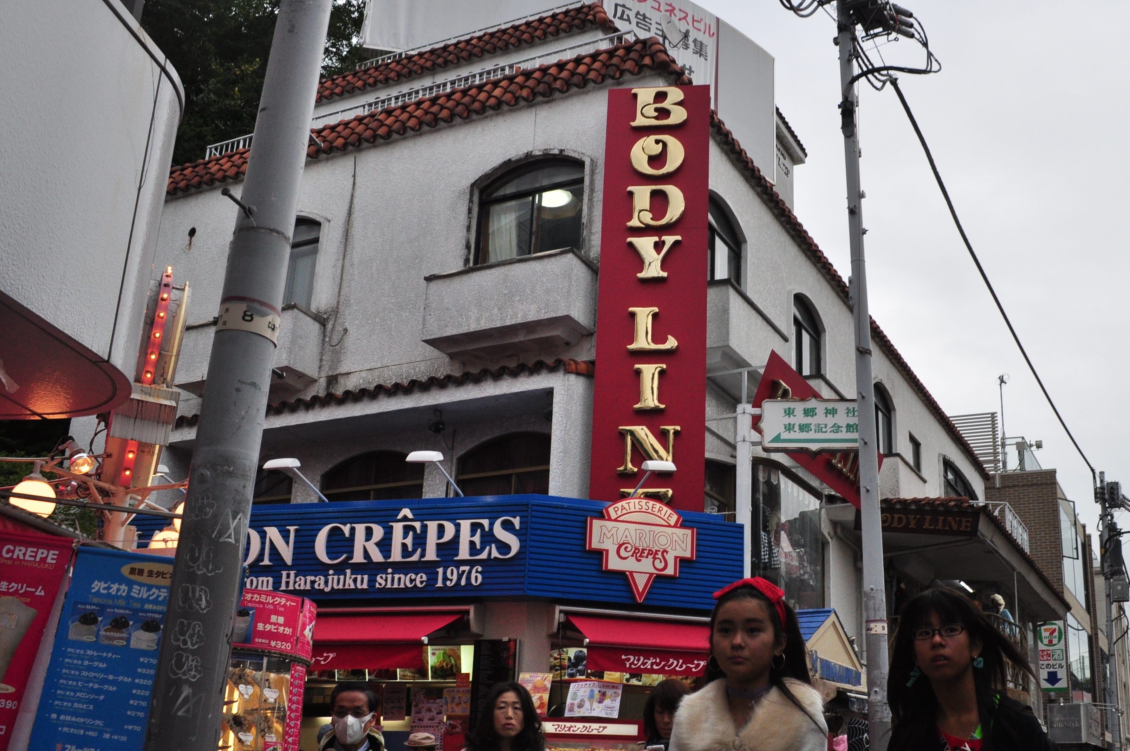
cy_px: 447
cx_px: 736
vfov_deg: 36.7
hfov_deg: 52.3
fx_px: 1129
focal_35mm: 36
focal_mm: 18
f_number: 9
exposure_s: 1/320
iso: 500
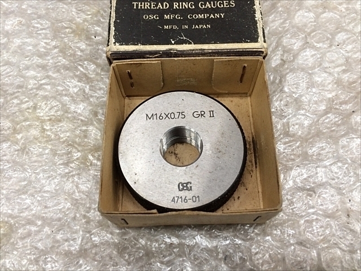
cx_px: 180
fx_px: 302
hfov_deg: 61.7
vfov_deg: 48.2
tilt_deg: -67.4
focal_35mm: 29
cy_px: 136
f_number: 2.2
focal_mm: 4.15
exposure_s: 1/30
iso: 100
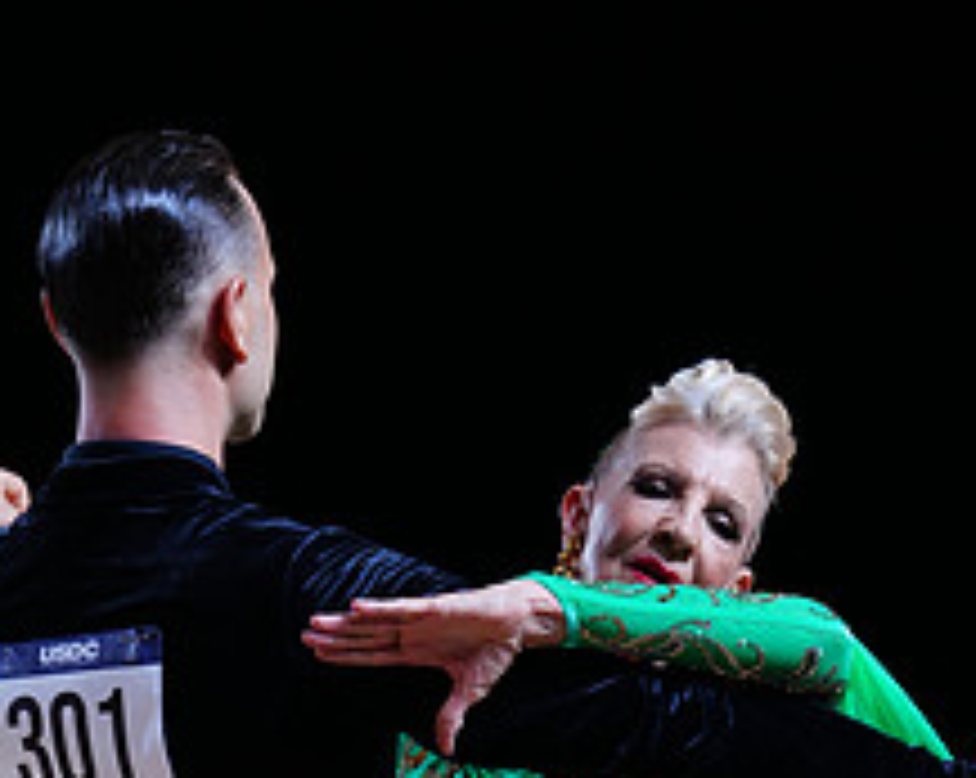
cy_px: 1205
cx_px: 452
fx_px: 9491
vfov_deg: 4.7
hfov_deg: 5.9
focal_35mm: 329
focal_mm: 131
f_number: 2.8
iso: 400
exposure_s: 1/500
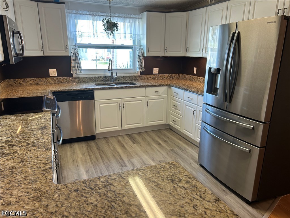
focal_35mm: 26
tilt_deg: -15.5
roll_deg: -0.1
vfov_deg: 53.1
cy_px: 109
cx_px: 145
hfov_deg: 67.3
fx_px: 218
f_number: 1.5
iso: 80
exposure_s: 1/60
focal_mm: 5.7
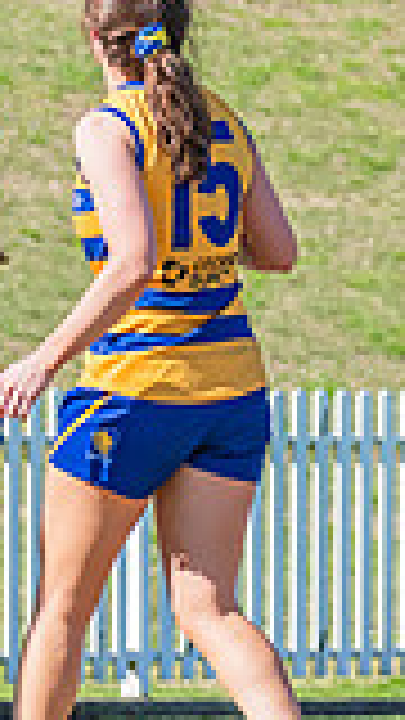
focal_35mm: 1087
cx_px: -318
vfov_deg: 2.0
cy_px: 270
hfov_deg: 1.1
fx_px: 20752
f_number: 9
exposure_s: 1/1250
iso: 800
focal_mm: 240
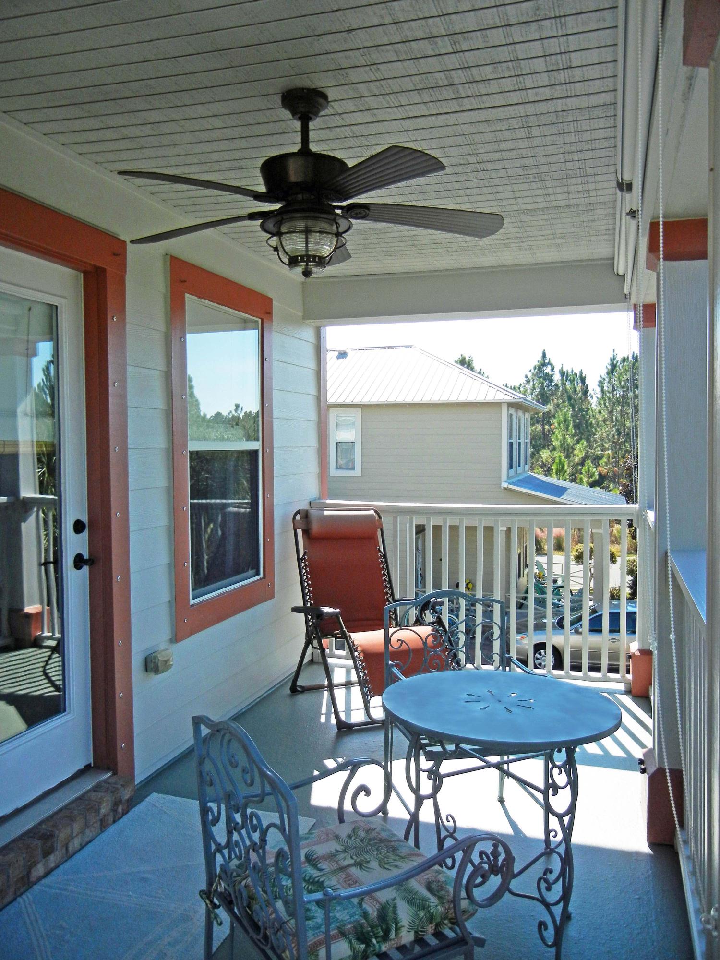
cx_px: 360
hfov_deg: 46.8
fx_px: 832
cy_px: 480
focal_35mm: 30
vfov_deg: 60.0
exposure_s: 1/268
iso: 160
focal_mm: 5.4
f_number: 7
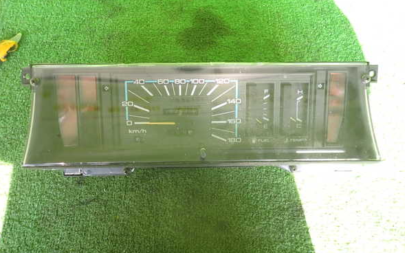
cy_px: 118
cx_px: 204
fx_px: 298
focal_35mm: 27
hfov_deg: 68.4
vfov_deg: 46.0
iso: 125
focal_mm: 4.5
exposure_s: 1/60
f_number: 2
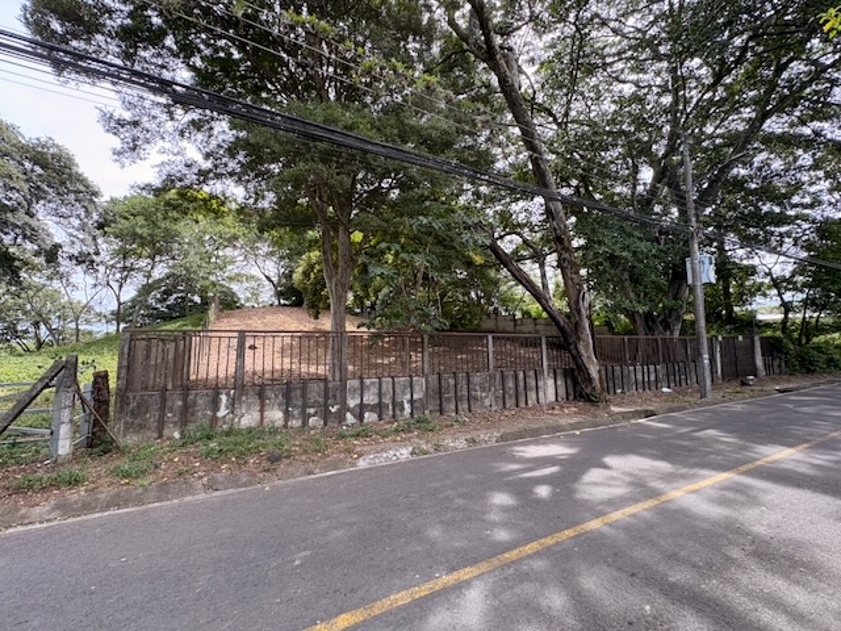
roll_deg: +0.8
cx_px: 420
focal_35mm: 14
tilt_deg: +4.8
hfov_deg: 102.1
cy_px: 316
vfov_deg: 85.7
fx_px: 340
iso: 64
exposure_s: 1/207
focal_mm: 2.22
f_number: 2.2
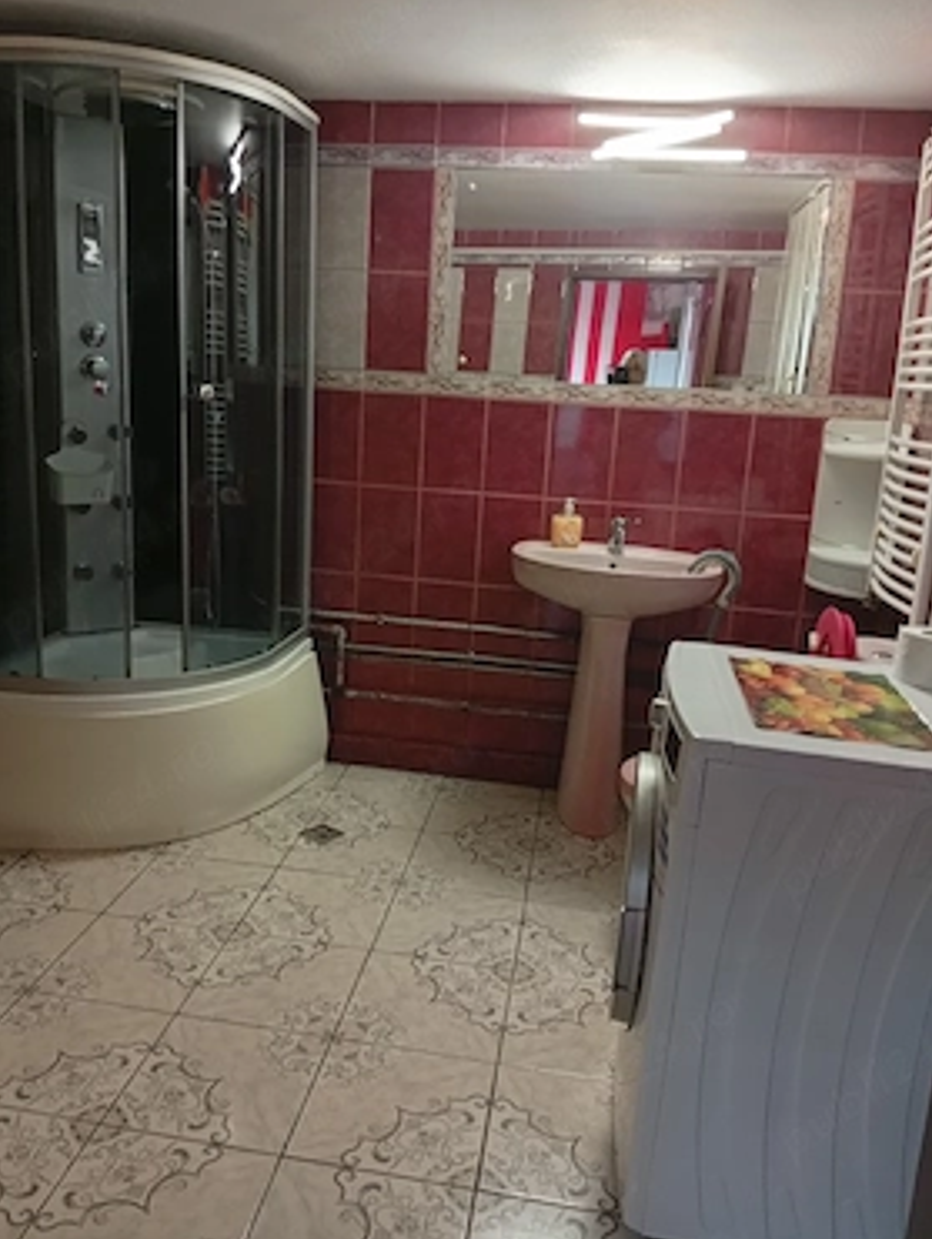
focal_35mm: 29
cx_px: 434
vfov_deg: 61.6
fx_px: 1039
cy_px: 594
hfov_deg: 48.3
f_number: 1.8
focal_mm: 3.98
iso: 700
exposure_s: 1/33.4
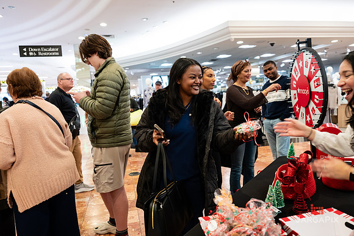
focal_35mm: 25
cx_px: 177
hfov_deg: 70.8
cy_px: 118
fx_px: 249
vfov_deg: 50.7
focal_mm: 24
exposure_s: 1/125
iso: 1000
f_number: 3.2
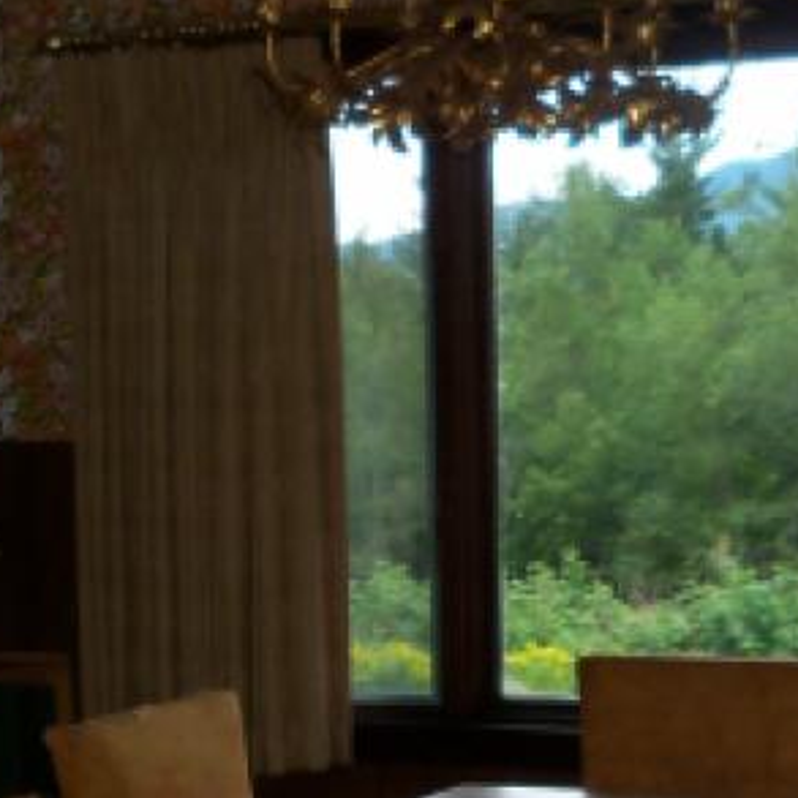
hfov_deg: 15.8
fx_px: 2817
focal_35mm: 108
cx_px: 3
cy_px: 671
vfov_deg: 16.0
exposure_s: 1/125
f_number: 3.5
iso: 100
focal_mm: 6.2
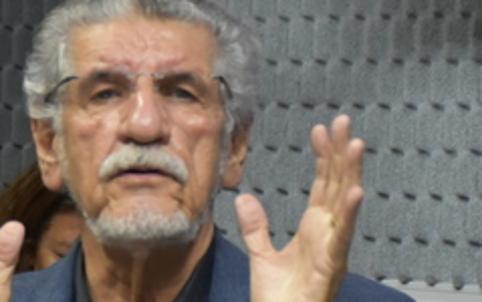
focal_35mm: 230
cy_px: 279
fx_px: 3025
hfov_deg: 9.1
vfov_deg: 5.7
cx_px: 40
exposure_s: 1/60
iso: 1250
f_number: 5
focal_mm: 60
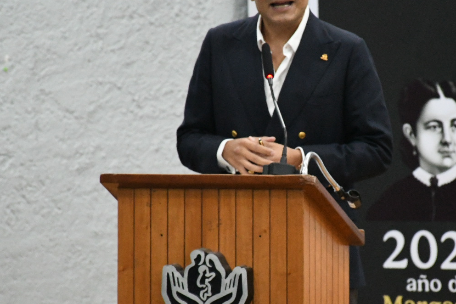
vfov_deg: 4.3
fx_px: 4028
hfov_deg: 6.5
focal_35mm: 318
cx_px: 298
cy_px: 183
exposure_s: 1/80
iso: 10000
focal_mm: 130
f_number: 5.6
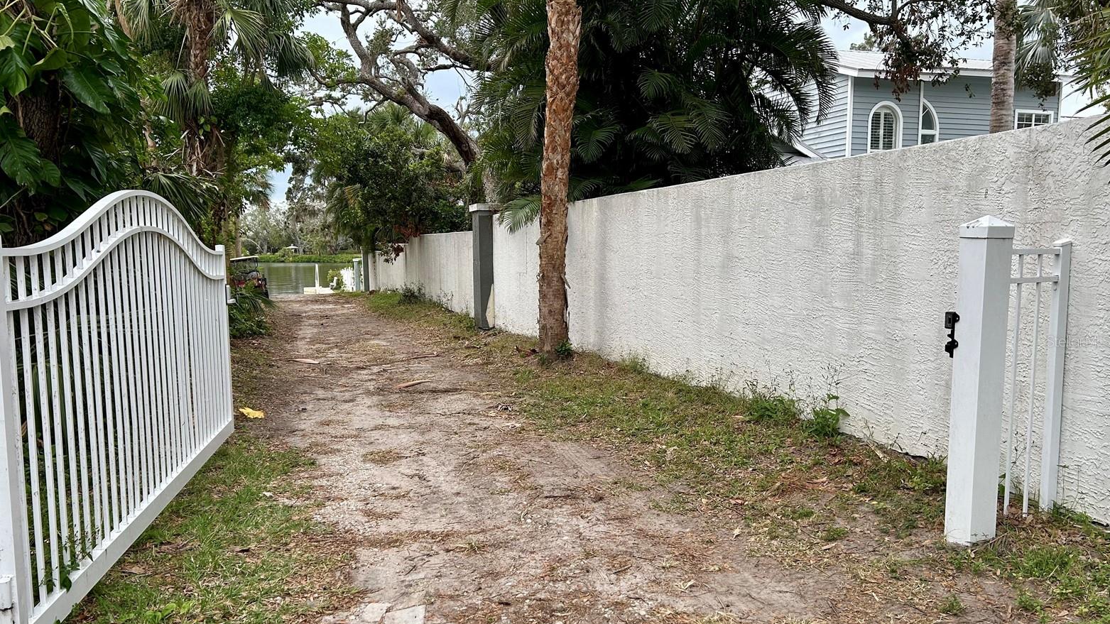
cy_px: 341
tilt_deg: -5.1
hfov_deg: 66.1
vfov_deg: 40.1
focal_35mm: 29
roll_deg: +0.6
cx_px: 545
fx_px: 854
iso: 50
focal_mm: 5.7
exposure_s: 1/621
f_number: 1.5
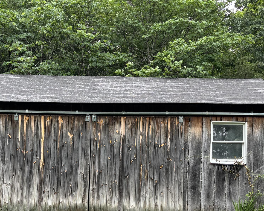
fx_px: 398
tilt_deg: +1.2
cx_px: 90
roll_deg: -1.9
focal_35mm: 51
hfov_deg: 36.3
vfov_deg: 29.0
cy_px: 171
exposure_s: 1/384
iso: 50
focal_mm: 5.96
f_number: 1.6
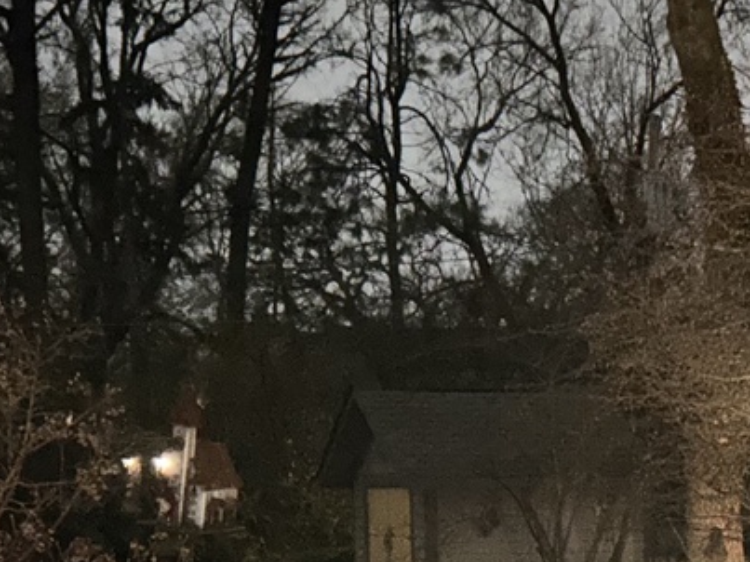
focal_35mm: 93
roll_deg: +0.4
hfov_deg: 20.6
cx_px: 690
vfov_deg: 15.4
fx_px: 2014
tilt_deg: -6.1
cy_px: 659
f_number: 1.5
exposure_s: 1/4
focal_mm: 5.7
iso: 1600
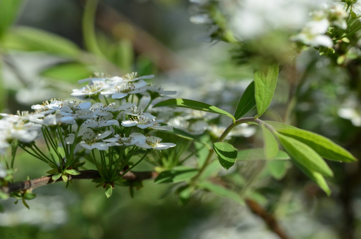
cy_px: 120
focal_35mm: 158
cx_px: 180
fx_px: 1576
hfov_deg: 13.1
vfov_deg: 8.7
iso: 1100
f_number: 10
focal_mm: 105
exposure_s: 1/640
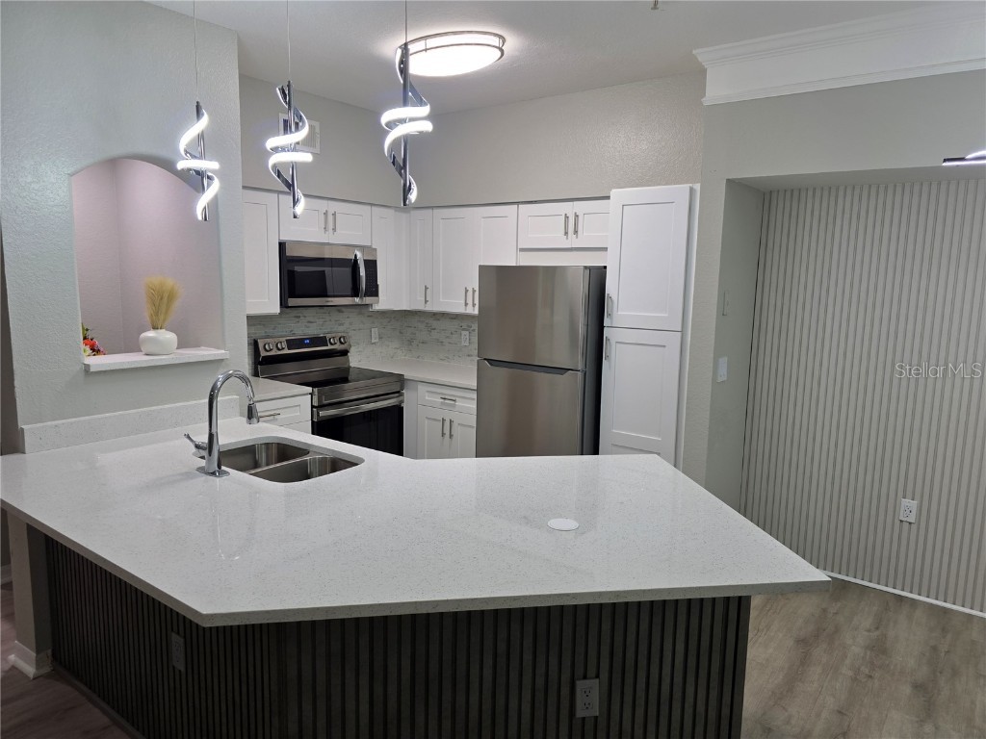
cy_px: 370
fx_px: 655
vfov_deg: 58.9
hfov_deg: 73.9
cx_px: 493
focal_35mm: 23
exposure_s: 1/120
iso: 64
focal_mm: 6.3
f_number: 1.7
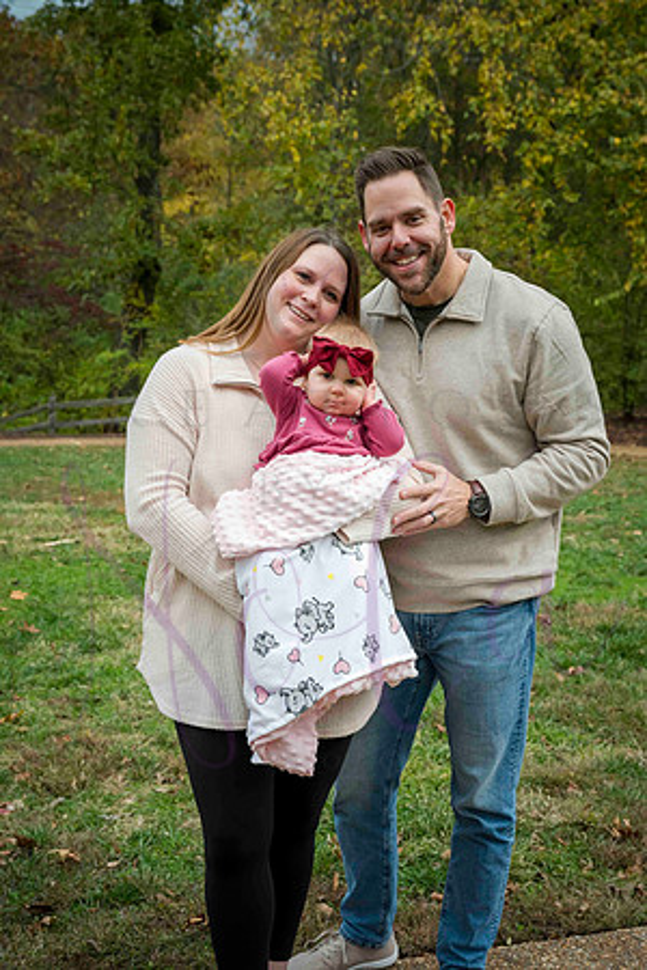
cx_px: 324
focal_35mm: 48
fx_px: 1294
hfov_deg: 28.1
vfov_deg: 41.1
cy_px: 485
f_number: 5.6
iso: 400
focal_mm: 48
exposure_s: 1/500
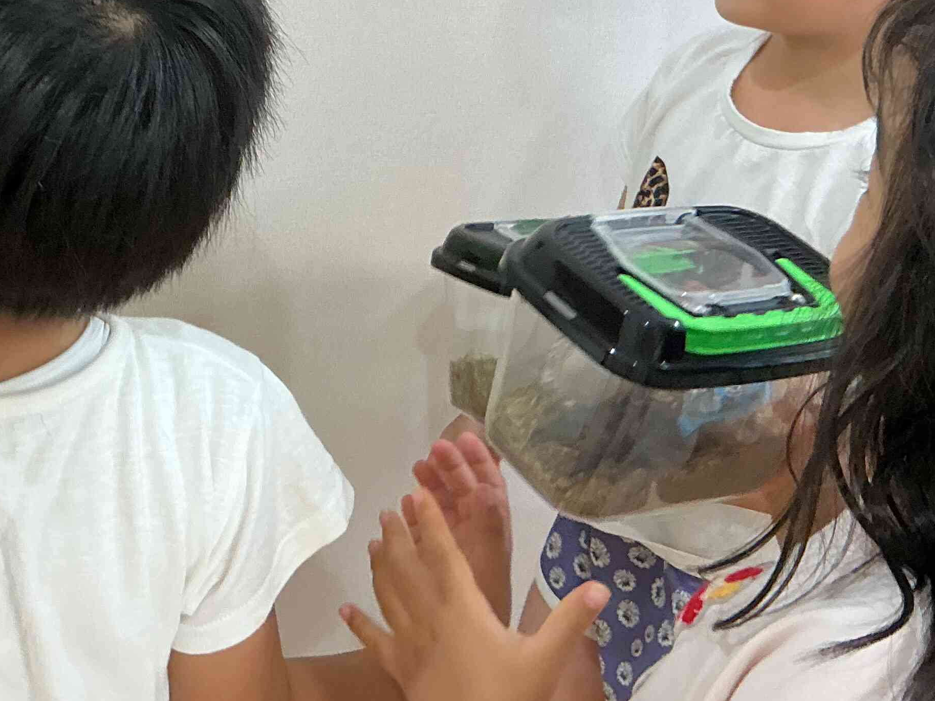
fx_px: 1729
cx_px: 142
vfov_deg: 22.7
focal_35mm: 64
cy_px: 154
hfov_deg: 29.3
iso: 50
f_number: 1.8
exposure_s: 1/60
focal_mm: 3
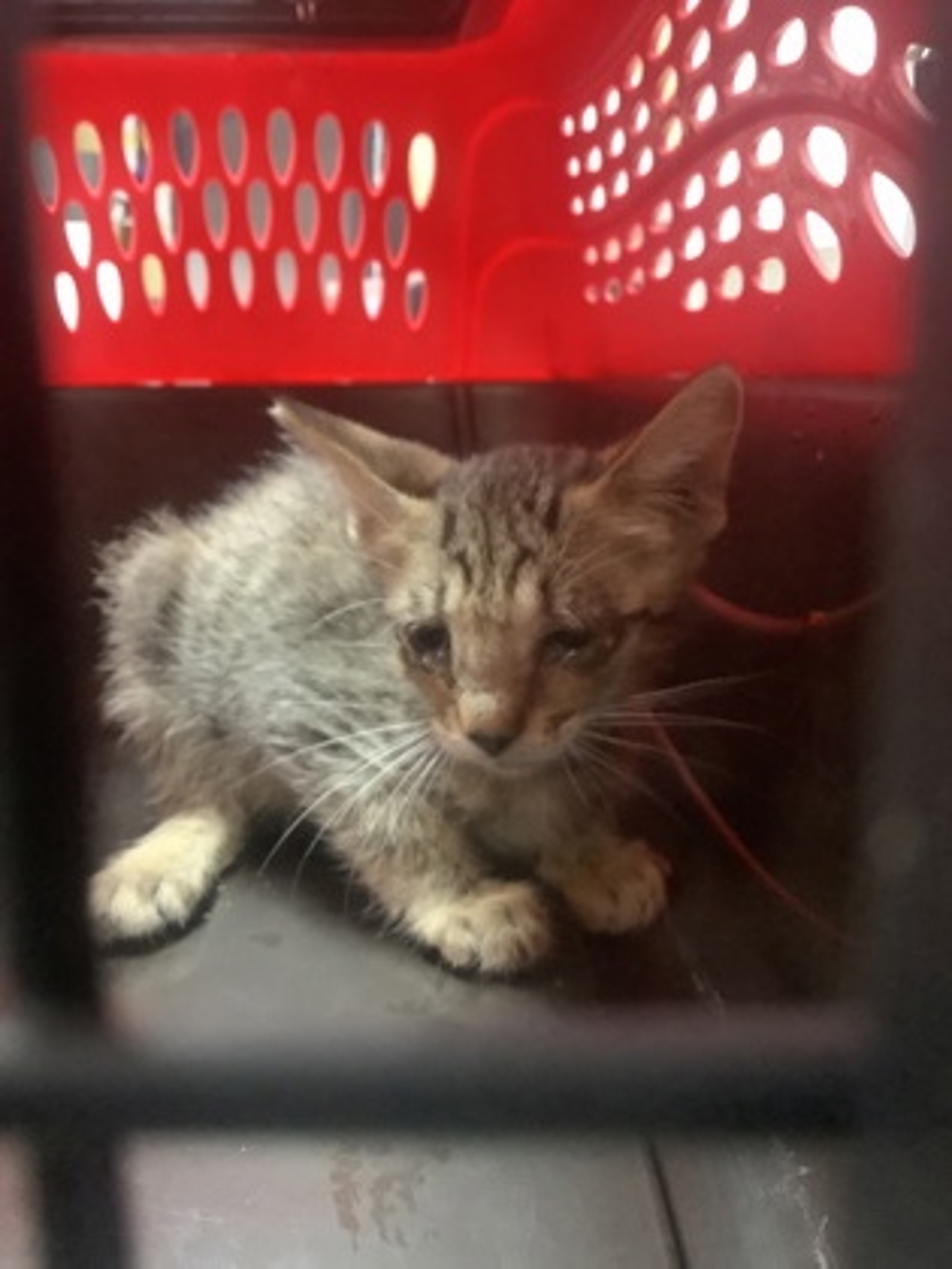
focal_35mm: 31
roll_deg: +0.0
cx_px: 476
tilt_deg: -12.4
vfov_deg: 58.4
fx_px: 1137
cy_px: 634
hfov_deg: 45.4
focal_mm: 3.3
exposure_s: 1/24
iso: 640
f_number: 2.4
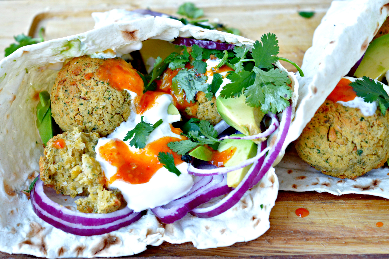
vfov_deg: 15.2
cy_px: 126
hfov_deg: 22.8
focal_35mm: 90
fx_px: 967
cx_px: 181
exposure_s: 1/15
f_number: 5.6
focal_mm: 55
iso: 400
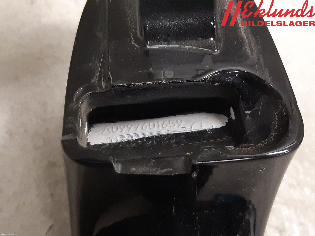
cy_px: 118
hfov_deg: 67.3
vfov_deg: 53.1
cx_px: 158
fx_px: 237
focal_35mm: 26
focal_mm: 3.93
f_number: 1.7
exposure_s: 1/33
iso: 250
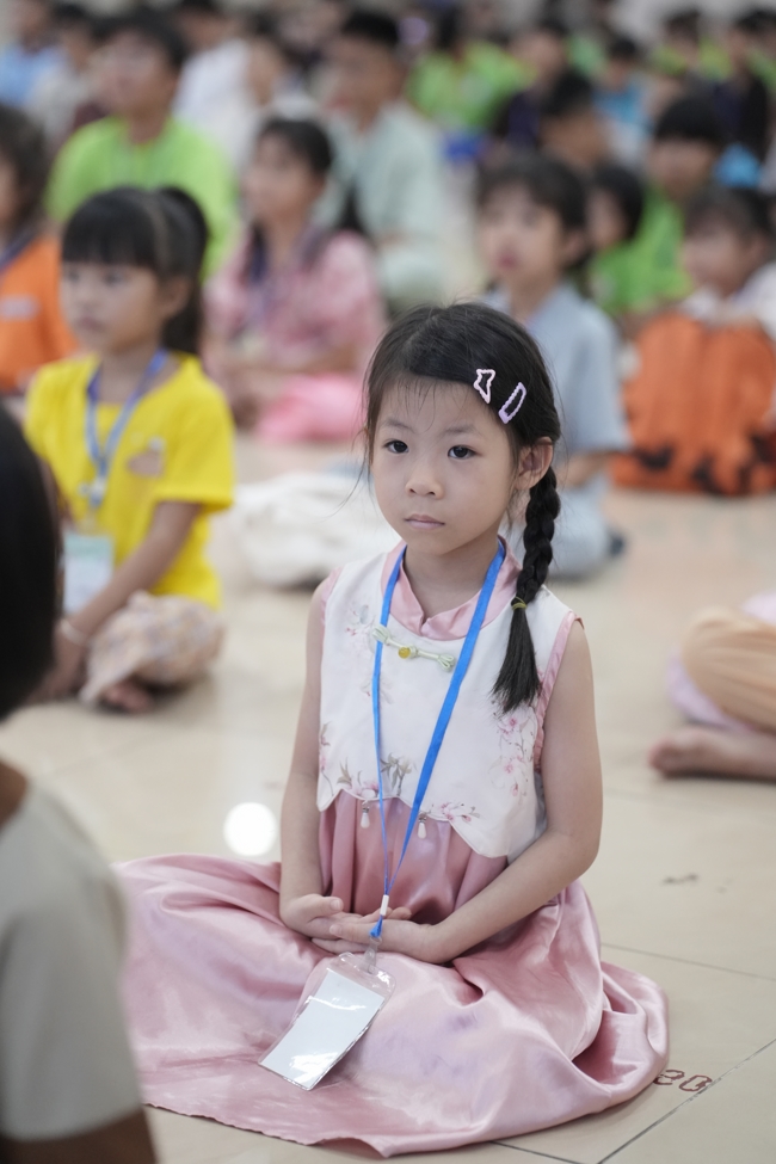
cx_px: 388
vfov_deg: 21.2
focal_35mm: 96
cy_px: 582
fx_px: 3104
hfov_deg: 14.3
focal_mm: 96
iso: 4000
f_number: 2.8
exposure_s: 1/200
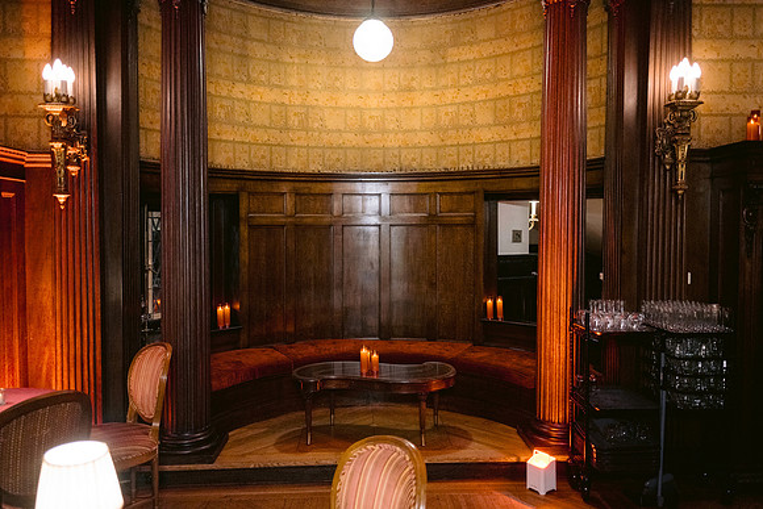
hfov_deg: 65.0
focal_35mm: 28
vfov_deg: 46.0
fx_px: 599
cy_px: 254
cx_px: 382
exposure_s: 1/50
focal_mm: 28
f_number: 2.8
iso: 1600
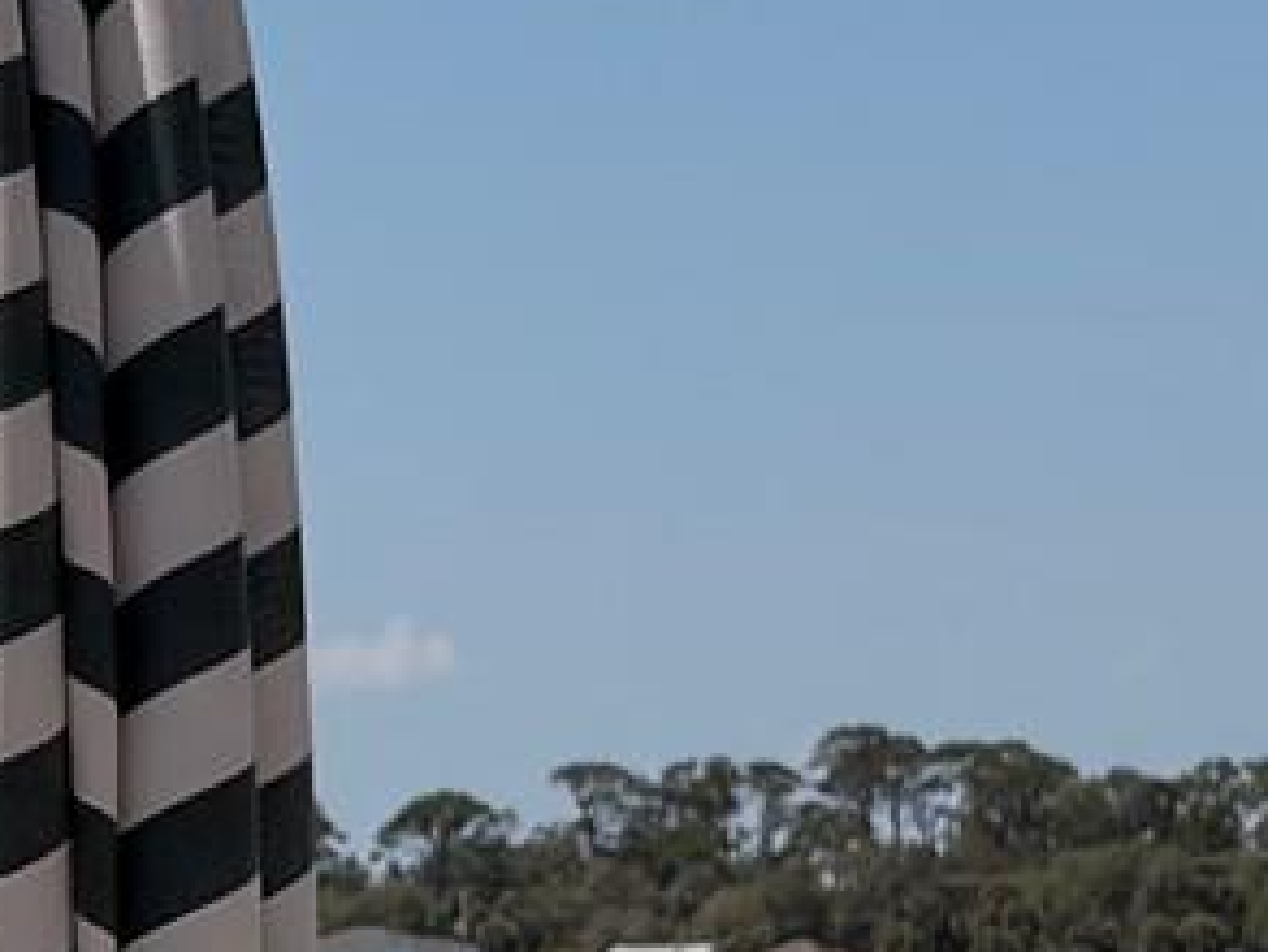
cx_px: -169
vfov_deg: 5.2
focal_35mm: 284
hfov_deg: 6.9
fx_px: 10407
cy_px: 1515
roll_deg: +1.6
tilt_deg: -2.2
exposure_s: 1/6369
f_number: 1.6
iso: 32
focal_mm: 5.96
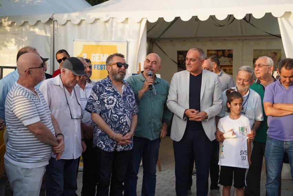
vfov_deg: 26.0
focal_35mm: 52
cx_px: 146
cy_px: 98
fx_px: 423
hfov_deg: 38.2
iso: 200
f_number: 4.5
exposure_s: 1/320
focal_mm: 52
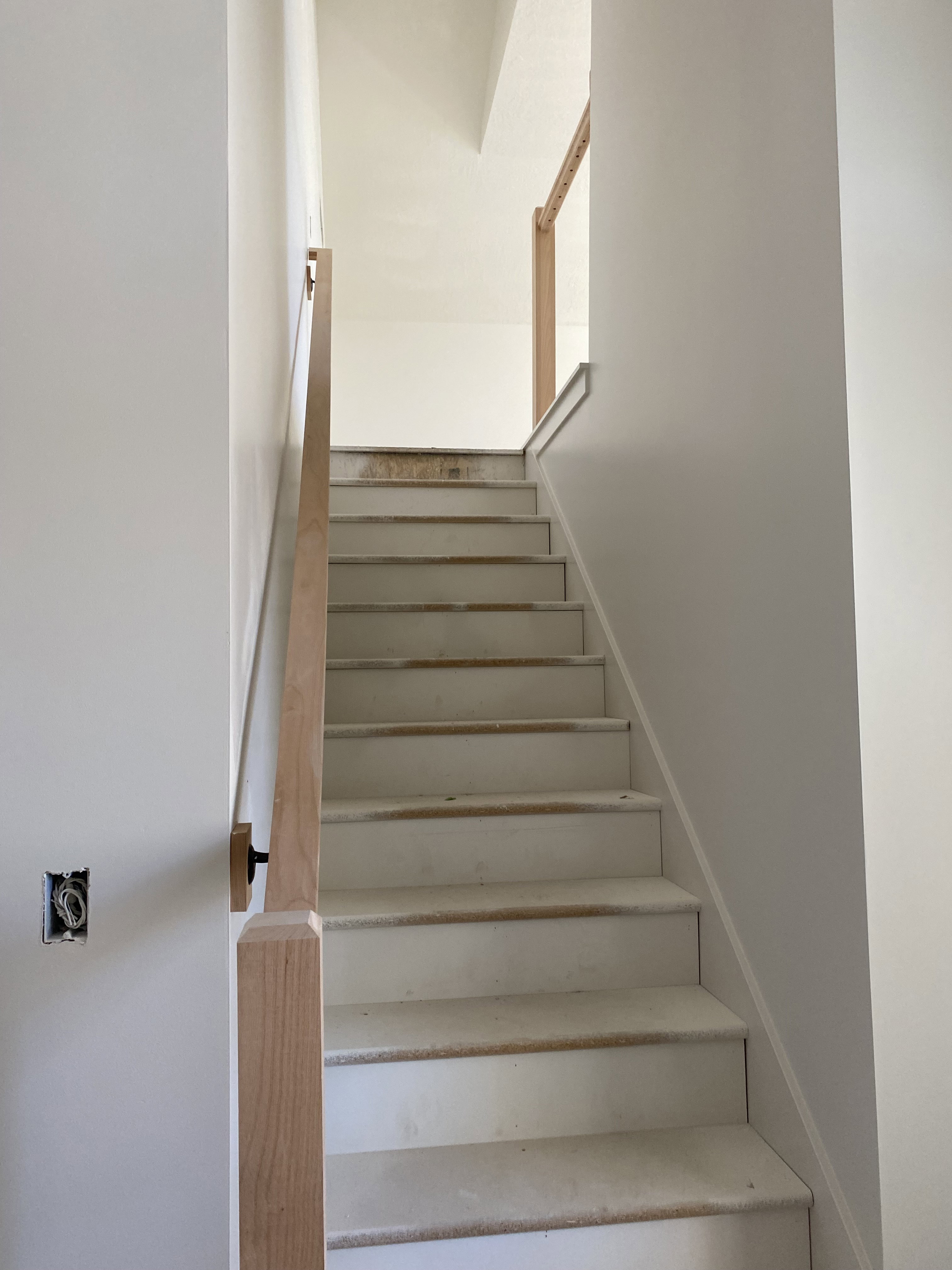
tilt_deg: +3.8
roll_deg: +1.2
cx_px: 476
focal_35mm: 26
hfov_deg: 53.1
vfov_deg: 67.3
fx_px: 953
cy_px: 635
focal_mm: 4.25
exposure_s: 1/119
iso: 125
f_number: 1.8
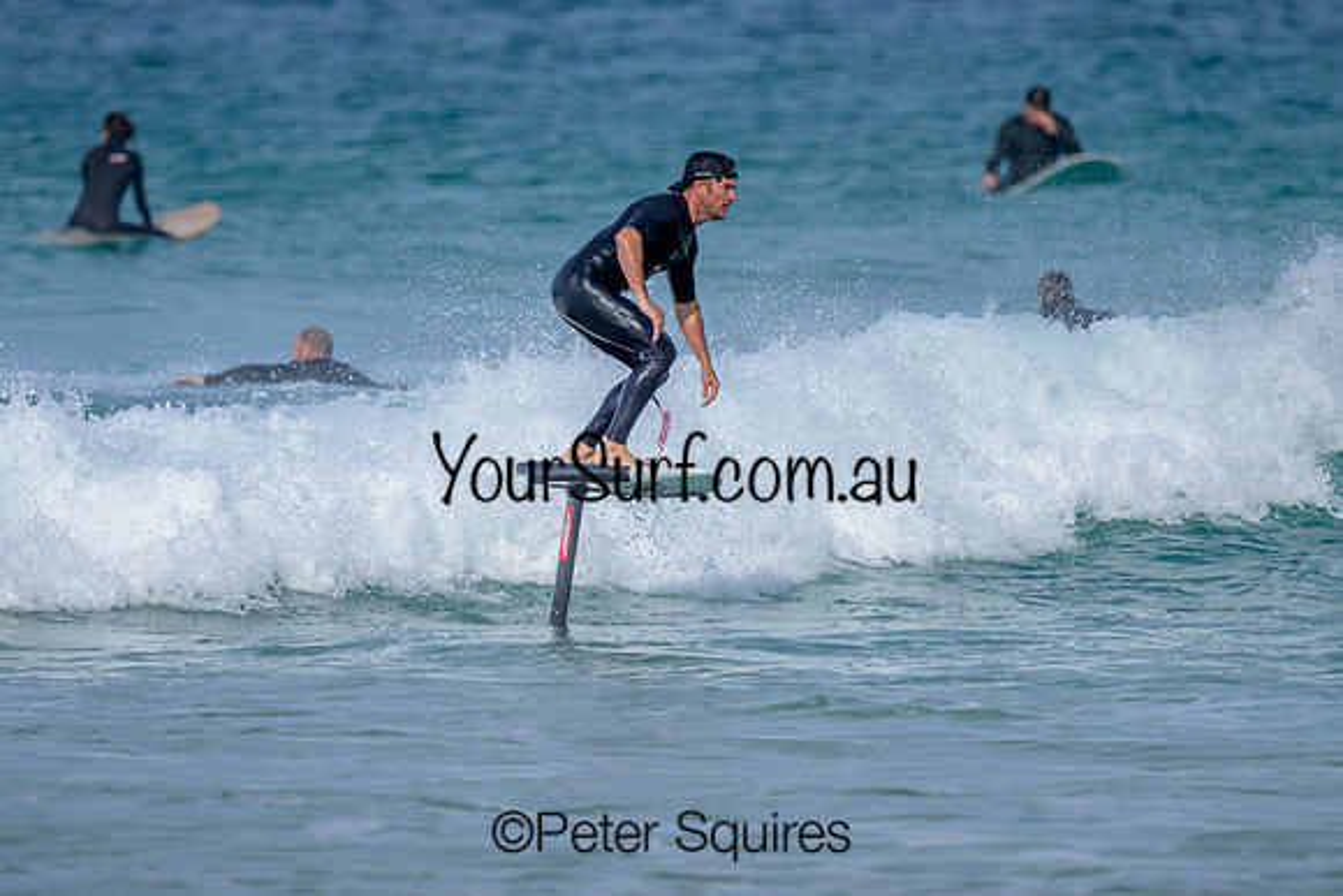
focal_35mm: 1101
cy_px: 531
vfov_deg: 1.3
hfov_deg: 1.9
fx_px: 41067
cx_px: 676
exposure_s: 1/2000
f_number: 6.3
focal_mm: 800
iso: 180
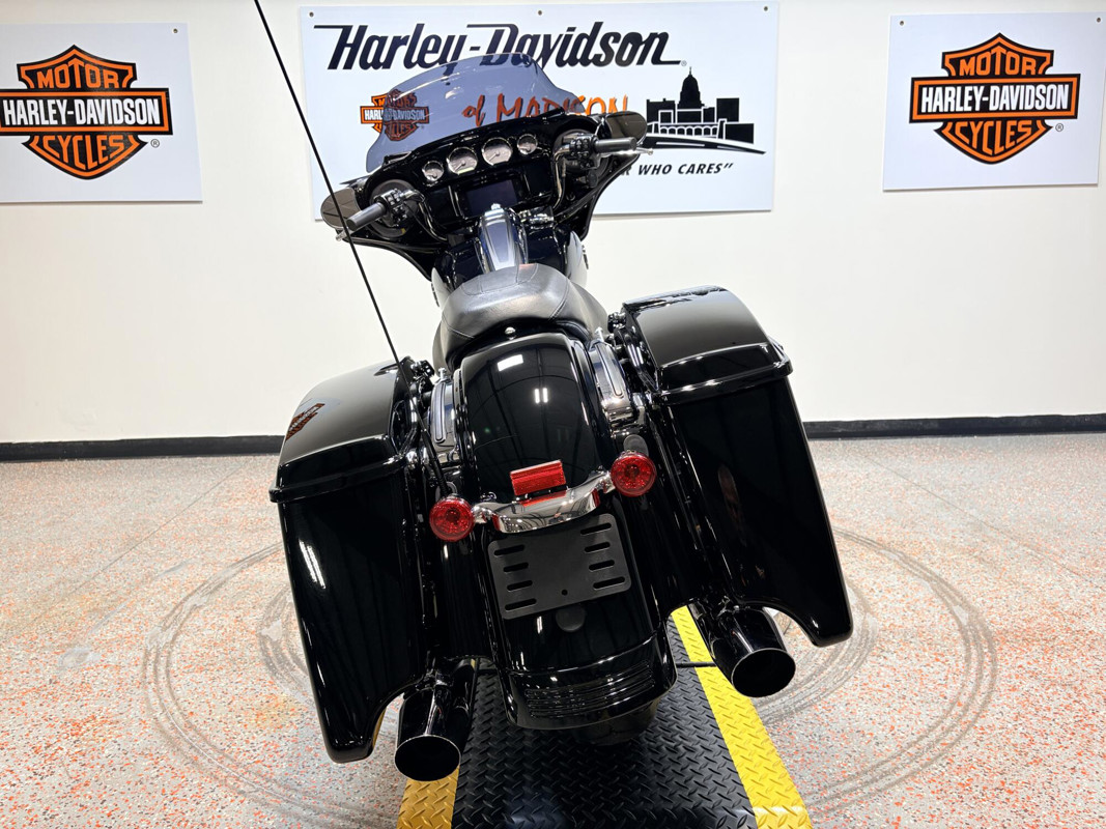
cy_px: 414
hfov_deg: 67.3
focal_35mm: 26
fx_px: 831
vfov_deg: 53.1
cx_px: 553
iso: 50
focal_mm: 5.96
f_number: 1.6
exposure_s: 1/120
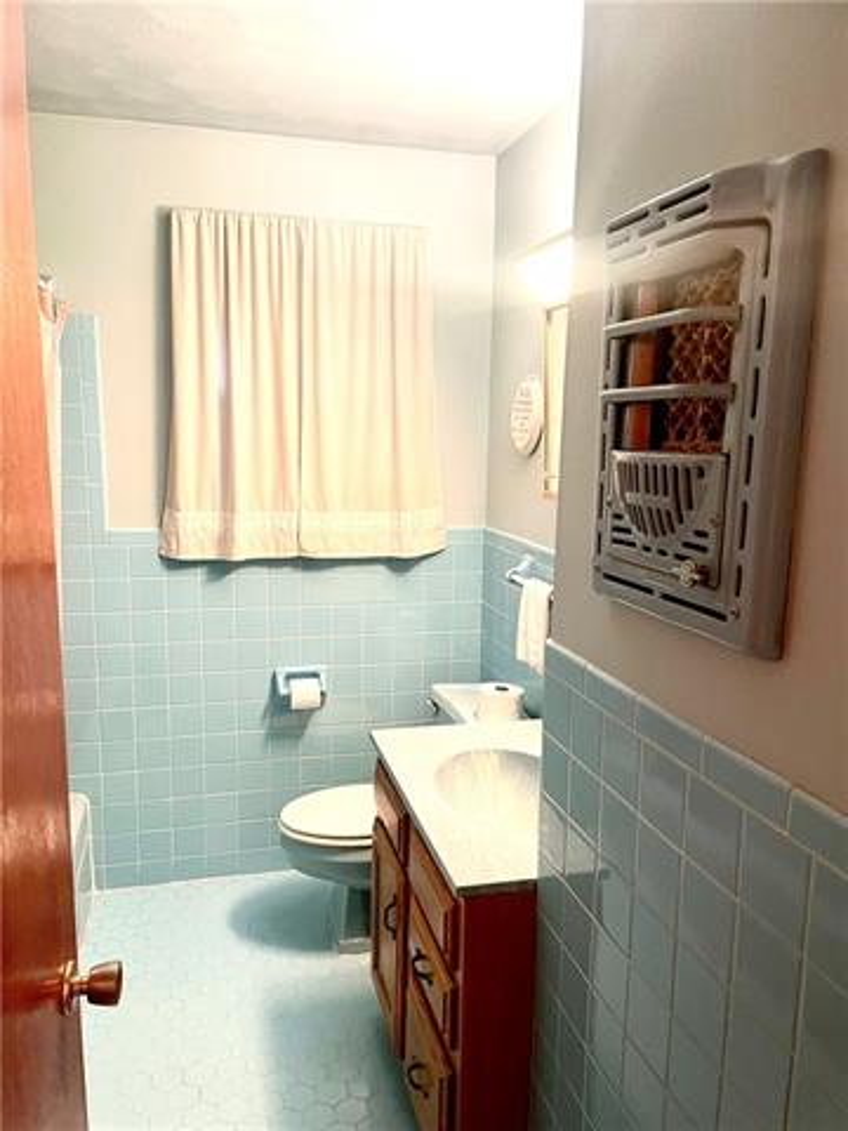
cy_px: 566
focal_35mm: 26
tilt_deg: -9.3
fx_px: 849
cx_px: 424
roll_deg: -2.1
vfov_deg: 67.3
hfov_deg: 53.1
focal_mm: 4.2
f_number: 1.6
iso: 320
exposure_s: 1/60
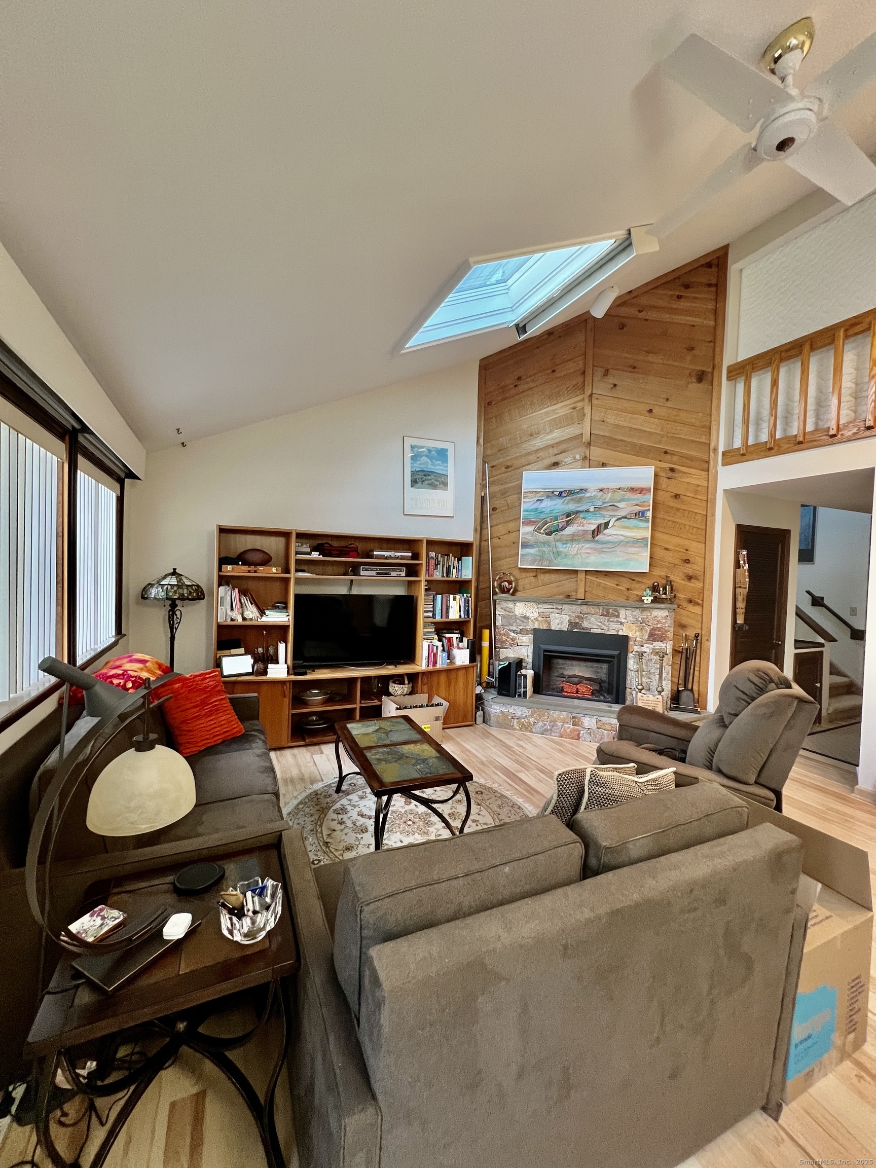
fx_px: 439
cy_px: 584
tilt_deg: -2.1
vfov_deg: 106.2
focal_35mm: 13
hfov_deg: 89.9
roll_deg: -2.0
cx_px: 438
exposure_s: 1/60
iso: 320
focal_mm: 1.57
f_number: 1.8
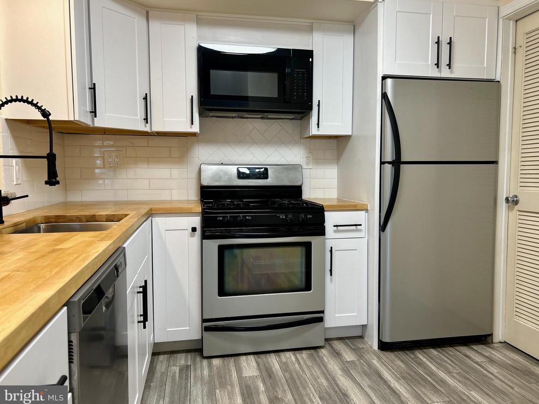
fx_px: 421
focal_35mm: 27
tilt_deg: -4.0
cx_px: 279
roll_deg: -0.3
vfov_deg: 51.4
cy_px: 198
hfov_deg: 65.3
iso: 80
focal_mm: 5.7
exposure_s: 1/60
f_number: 1.5
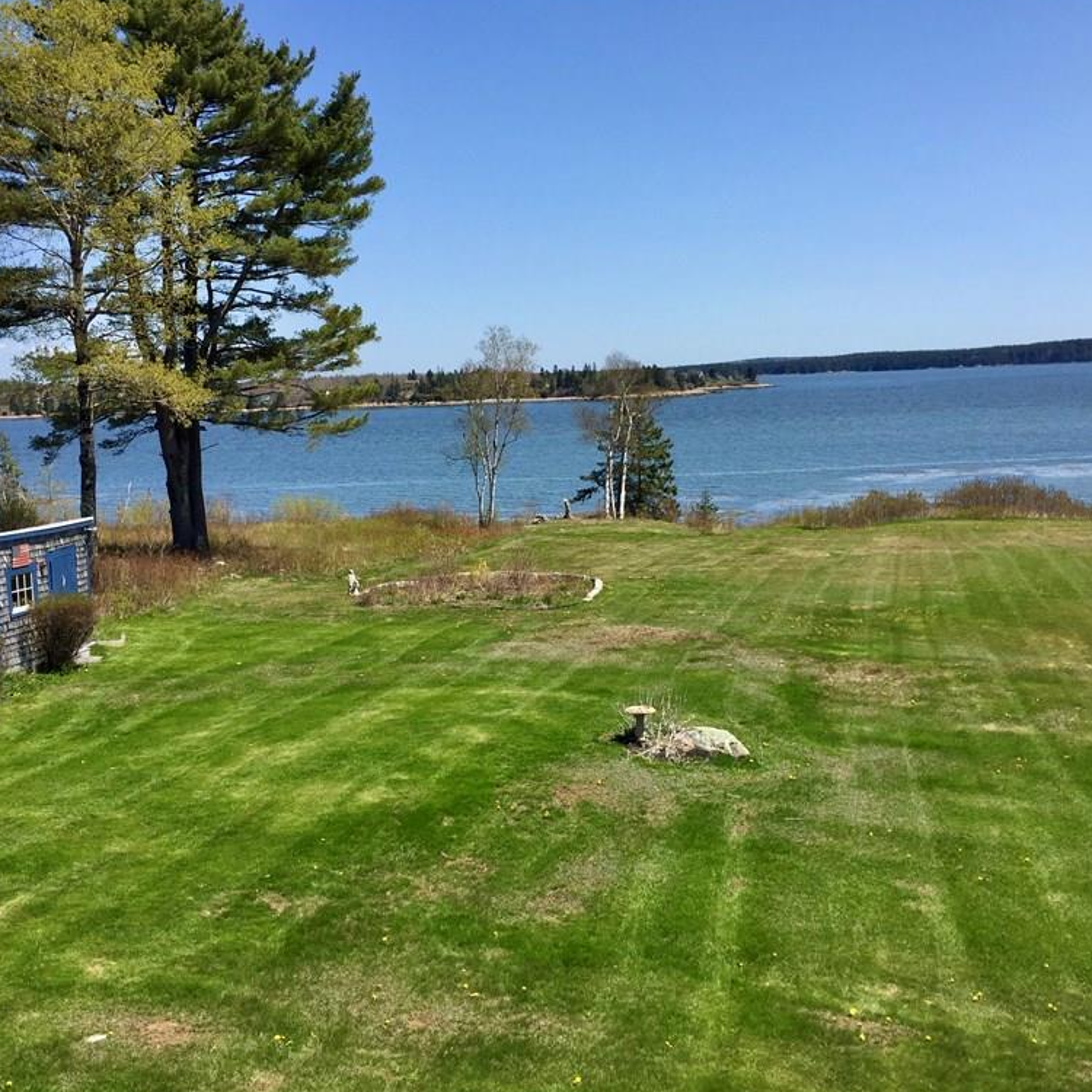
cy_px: 546
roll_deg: +2.3
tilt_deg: -7.5
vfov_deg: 47.2
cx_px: 524
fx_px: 1249
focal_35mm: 35
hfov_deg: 47.2
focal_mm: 4.15
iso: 32
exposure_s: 1/2326
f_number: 2.2
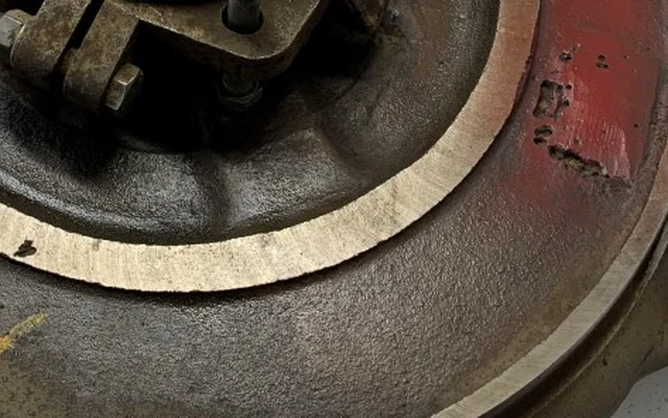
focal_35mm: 59
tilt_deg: -51.6
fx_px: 1074
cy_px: -132
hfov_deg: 34.0
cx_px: 195
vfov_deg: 20.1
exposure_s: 1/122
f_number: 1.8
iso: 32
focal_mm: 4.25
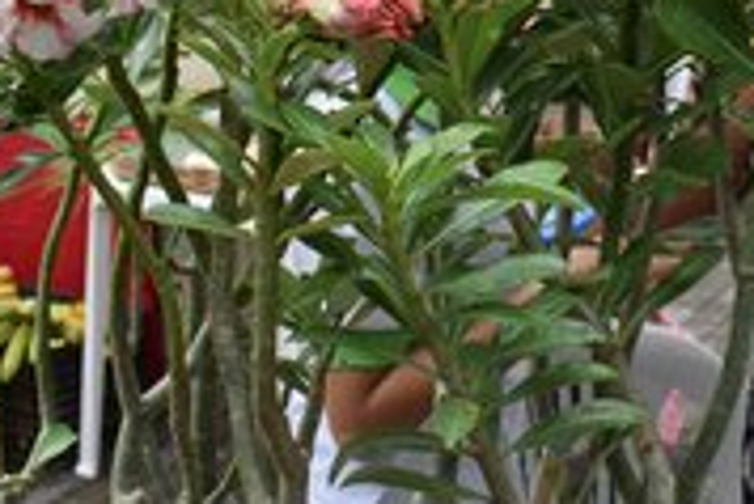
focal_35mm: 72
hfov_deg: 27.9
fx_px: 1509
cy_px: -8
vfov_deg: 18.4
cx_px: 491
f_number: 8
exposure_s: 1/250
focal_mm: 22
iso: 400
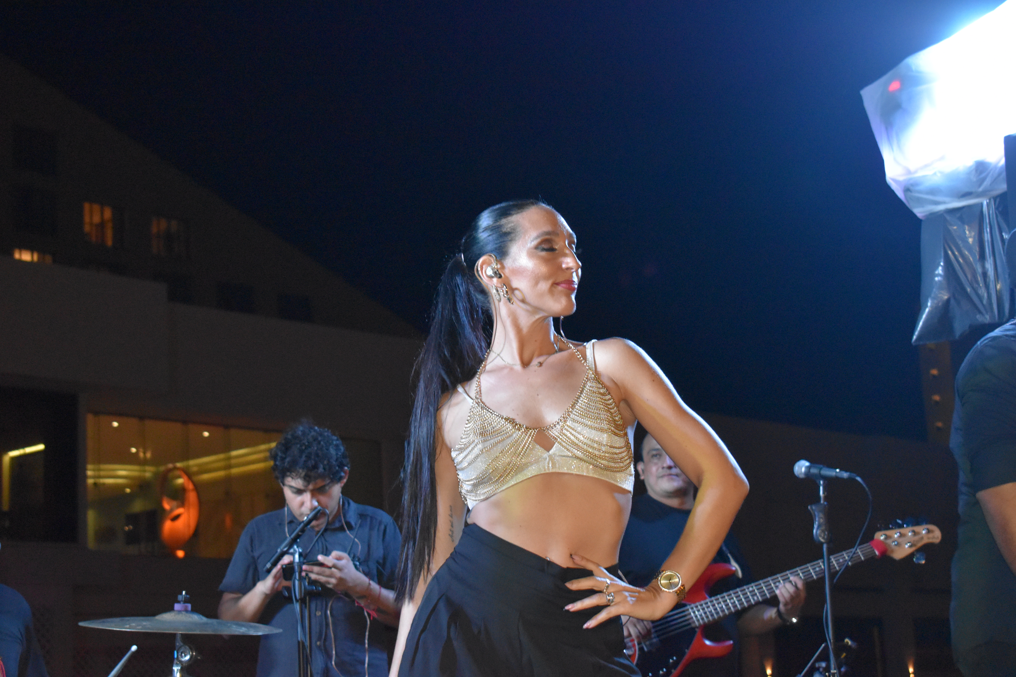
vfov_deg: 20.2
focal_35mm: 68
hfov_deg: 29.9
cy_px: 338
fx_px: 1905
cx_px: 508
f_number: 5
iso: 3200
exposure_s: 1/60
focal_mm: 45
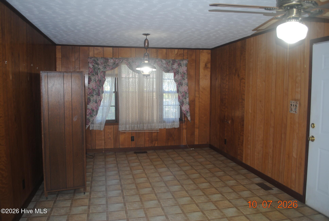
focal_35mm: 30
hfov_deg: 61.9
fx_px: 274
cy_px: 110
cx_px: 164
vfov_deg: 43.7
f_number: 3.8
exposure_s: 1/60
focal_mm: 20
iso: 200
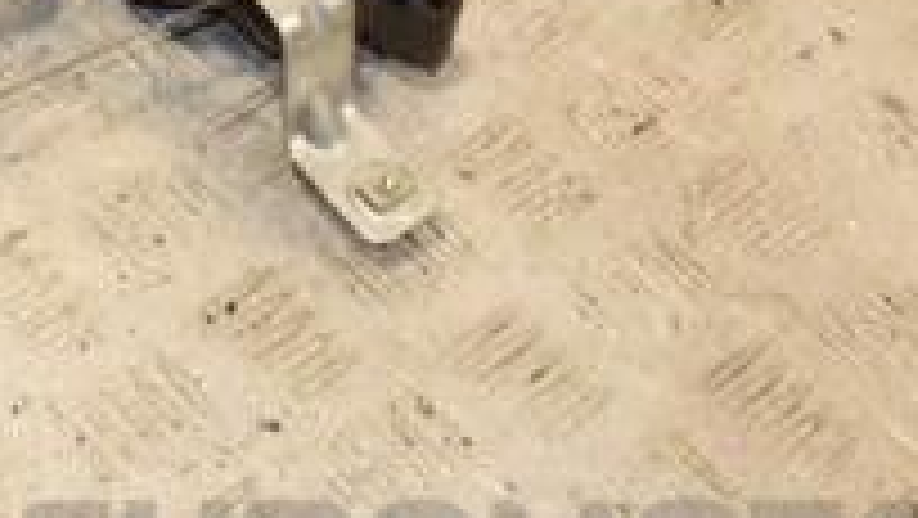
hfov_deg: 18.6
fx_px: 2703
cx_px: -63
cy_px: -32
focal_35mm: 111
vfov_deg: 10.8
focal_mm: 24
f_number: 9
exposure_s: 1/200
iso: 800
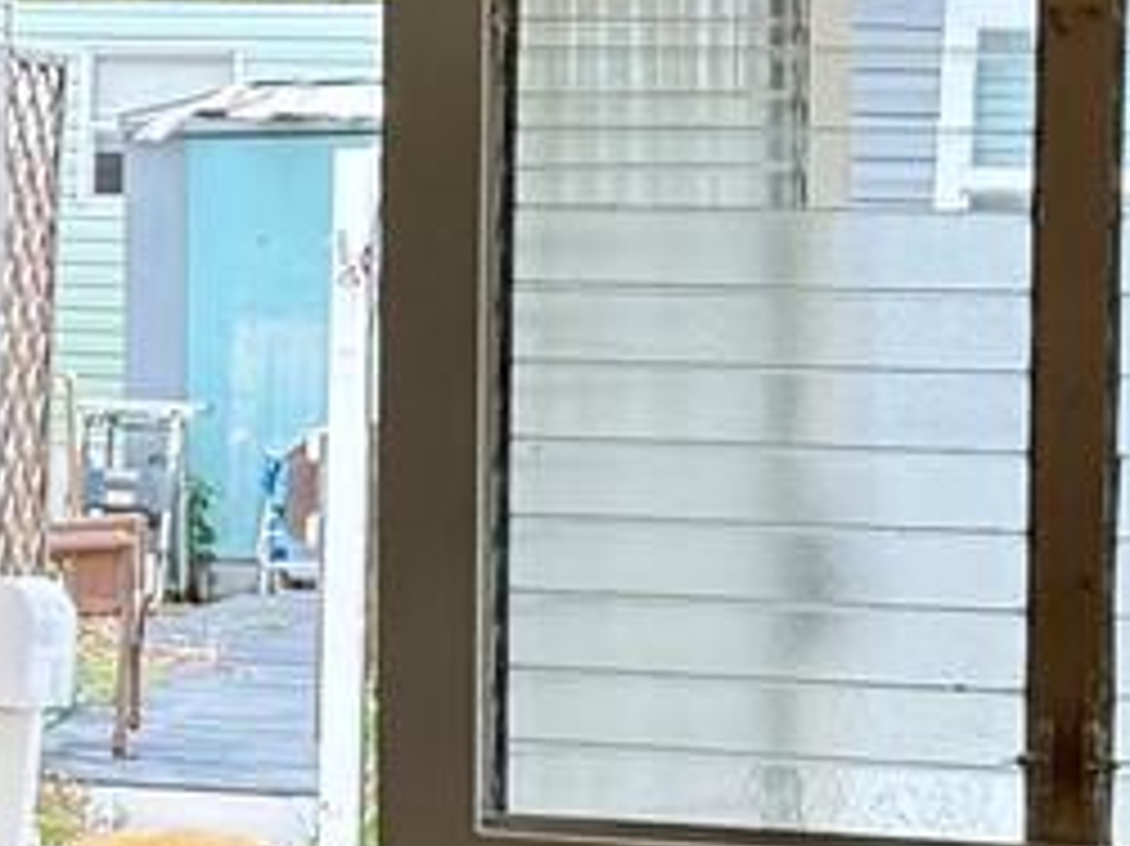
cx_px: -392
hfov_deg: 12.5
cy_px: 482
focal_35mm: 153
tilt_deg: -4.0
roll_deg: -0.2
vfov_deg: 9.7
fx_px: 4992
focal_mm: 6.76
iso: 100
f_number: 1.78
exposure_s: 1/602
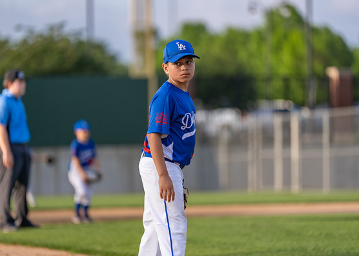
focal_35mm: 224
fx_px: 2284
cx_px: 177
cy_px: 129
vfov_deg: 6.4
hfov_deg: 9.0
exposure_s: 1/2500
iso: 320
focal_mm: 200
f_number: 2.8
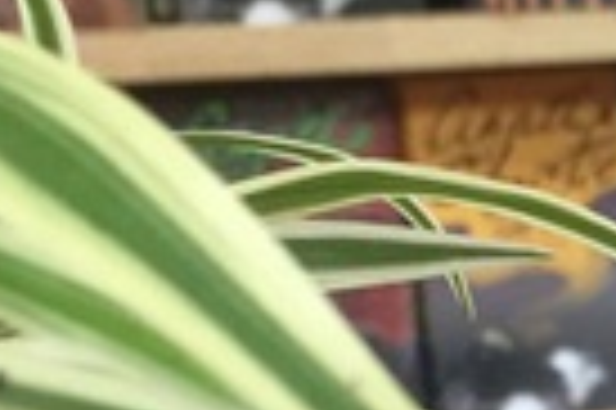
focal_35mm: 161
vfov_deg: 8.4
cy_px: 536
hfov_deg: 11.9
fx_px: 2752
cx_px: 1079
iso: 80
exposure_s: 1/33
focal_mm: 4.15
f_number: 2.2
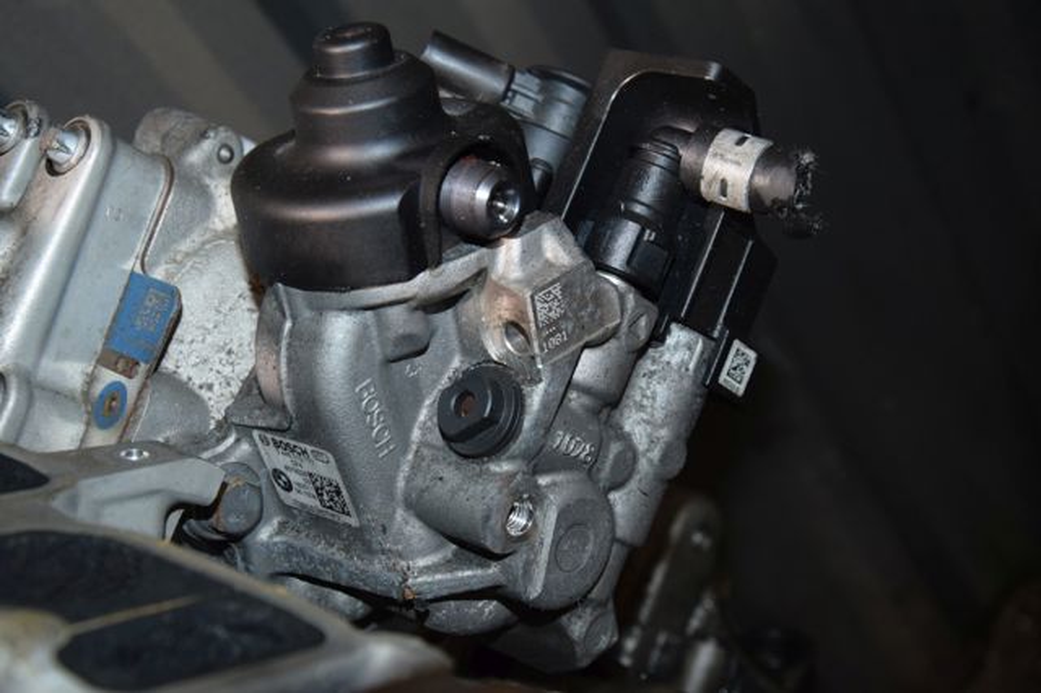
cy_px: 346
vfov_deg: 23.8
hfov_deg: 35.1
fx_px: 1647
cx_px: 520
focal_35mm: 57
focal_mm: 38
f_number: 5.6
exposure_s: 1/60
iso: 1600
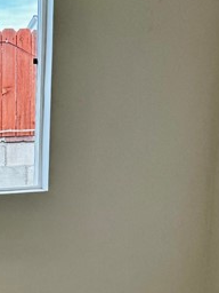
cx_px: -86
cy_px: 367
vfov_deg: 19.1
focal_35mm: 96
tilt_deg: -17.3
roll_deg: +2.4
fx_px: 810
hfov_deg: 14.6
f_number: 1.78
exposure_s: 1/162
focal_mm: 6.76
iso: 64
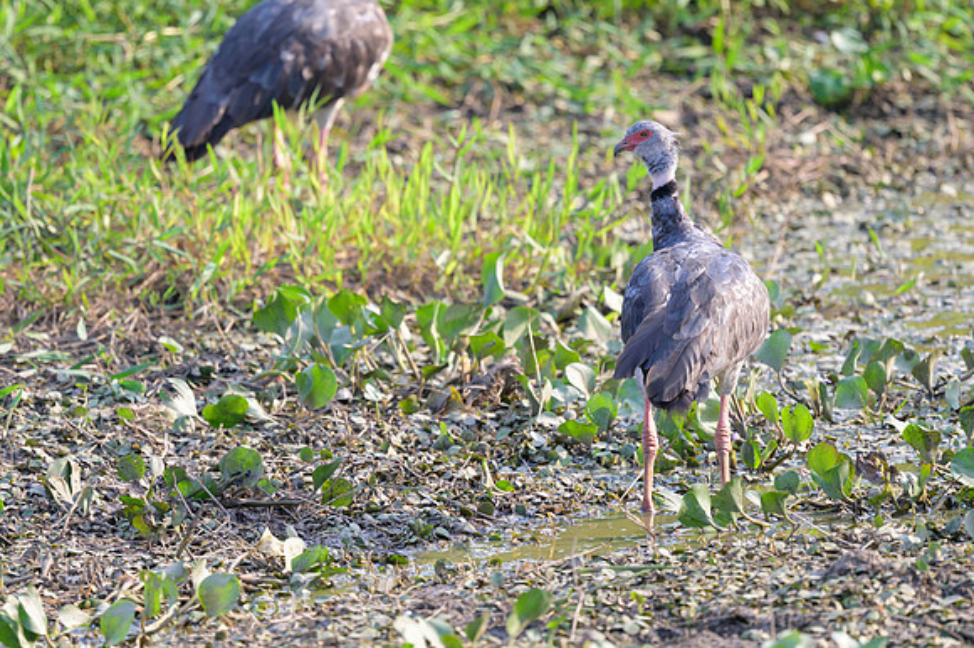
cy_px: 268
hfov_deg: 2.7
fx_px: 20963
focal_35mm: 775
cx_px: 425
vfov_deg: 1.8
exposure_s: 1/1000
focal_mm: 400
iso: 200
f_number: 2.8
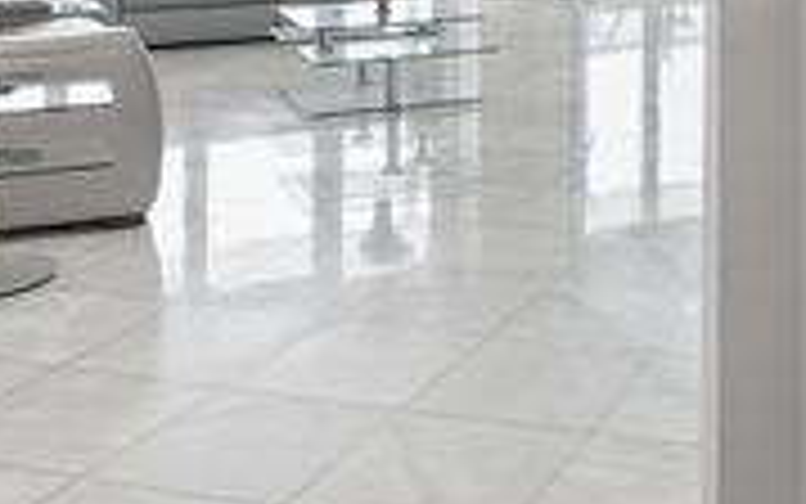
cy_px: -212
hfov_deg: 31.0
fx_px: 1362
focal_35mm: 62
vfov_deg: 18.9
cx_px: 770
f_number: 8
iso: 250
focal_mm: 17
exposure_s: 1/25
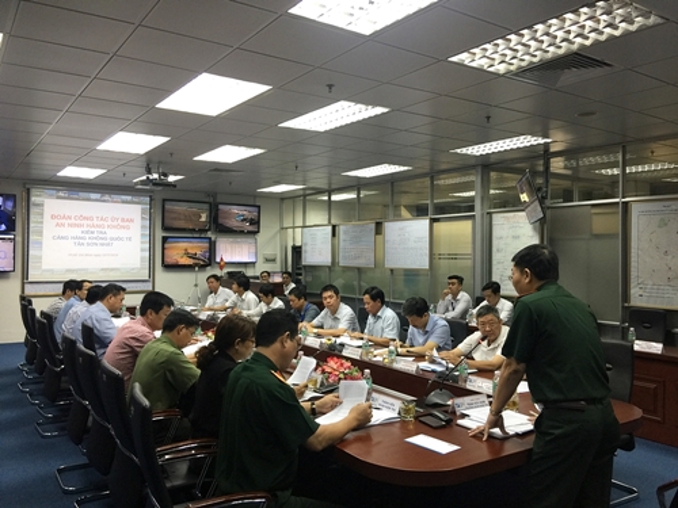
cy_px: 254
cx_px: 339
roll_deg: -1.1
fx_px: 568
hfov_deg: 61.7
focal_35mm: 29
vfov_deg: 48.2
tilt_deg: +0.6
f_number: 2.2
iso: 40
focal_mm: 4.15
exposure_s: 1/17
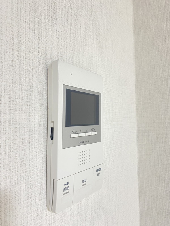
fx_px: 170
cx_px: 85
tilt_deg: +2.6
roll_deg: +0.7
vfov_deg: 67.3
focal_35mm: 26
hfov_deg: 53.1
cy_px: 113
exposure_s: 1/50
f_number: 1.8
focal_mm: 4.25
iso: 160
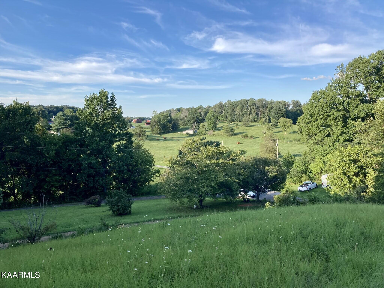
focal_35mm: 28
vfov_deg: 49.7
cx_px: 192
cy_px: 144
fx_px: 311
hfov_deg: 63.4
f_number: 1.8
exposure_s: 1/787
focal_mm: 3.99
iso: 20
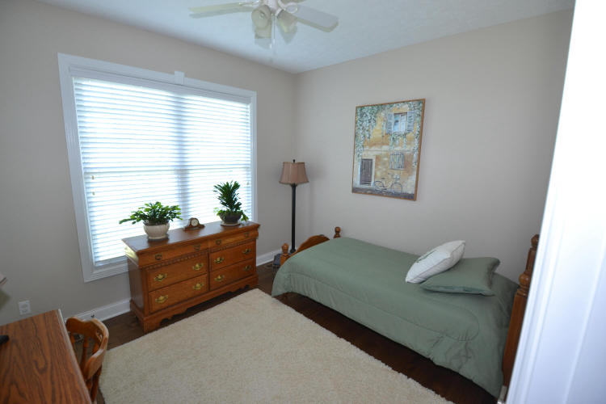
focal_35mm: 15
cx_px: 303
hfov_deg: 100.4
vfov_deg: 77.3
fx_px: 252
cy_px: 202
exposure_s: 1/40
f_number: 3.5
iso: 400
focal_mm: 10
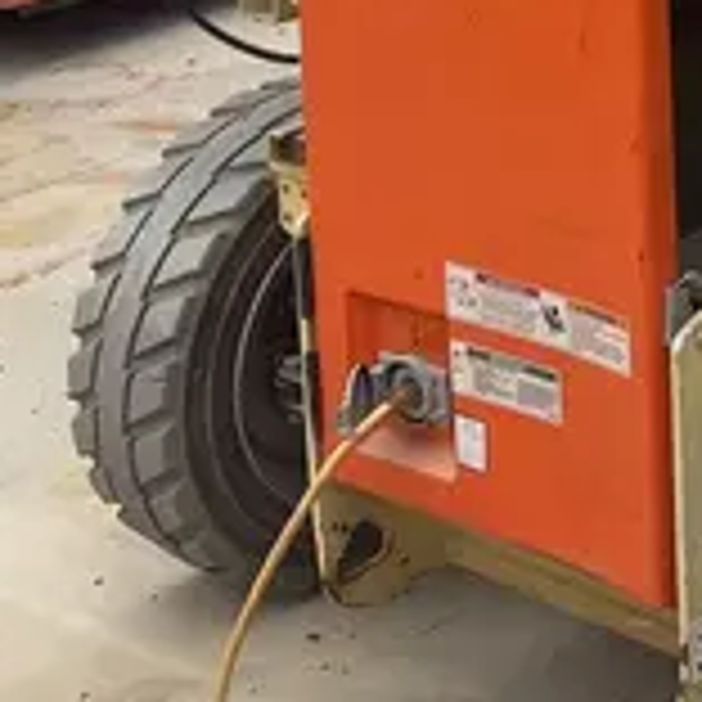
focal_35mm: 108
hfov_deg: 15.1
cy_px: -412
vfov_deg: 14.8
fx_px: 2478
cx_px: 1017
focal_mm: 5.7
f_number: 1.5
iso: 50
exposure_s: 1/2123
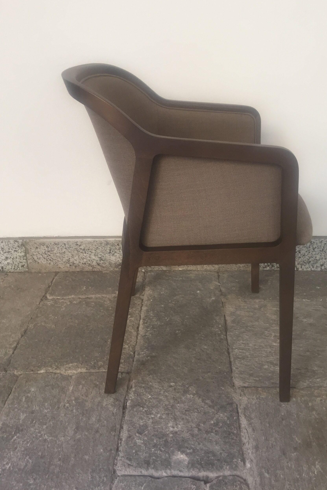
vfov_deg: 60.3
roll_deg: -0.4
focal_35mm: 31
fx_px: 422
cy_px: 243
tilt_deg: -28.0
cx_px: 189
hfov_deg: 42.2
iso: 100
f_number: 2.2
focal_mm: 4.15
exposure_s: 1/33
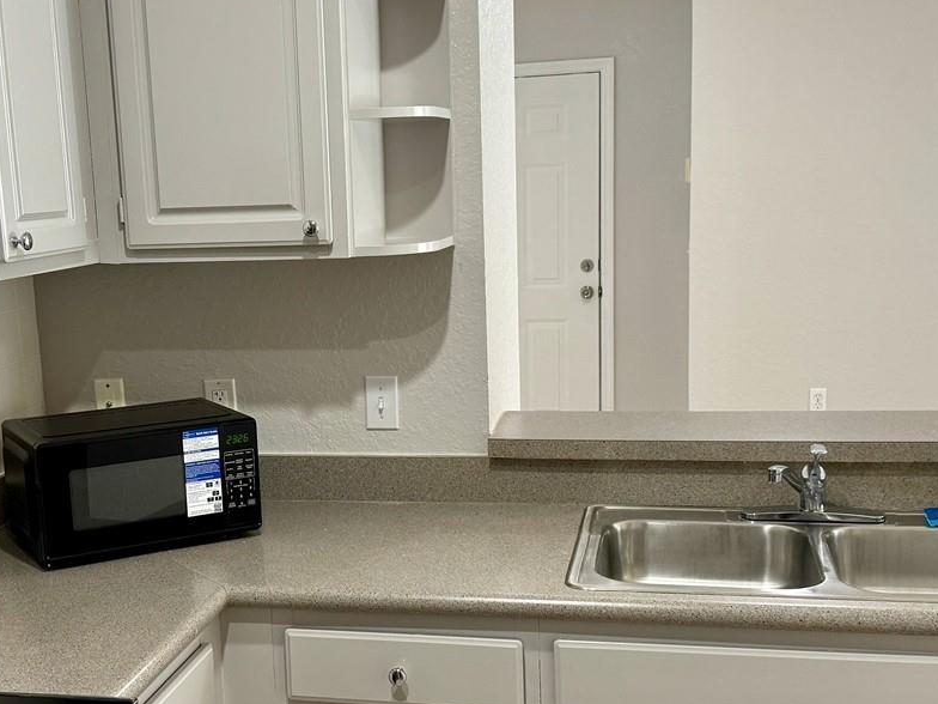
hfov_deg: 38.6
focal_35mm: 49
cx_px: 330
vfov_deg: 29.6
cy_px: 420
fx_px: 1328
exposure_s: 1/60
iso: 200
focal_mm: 6.76
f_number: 1.78
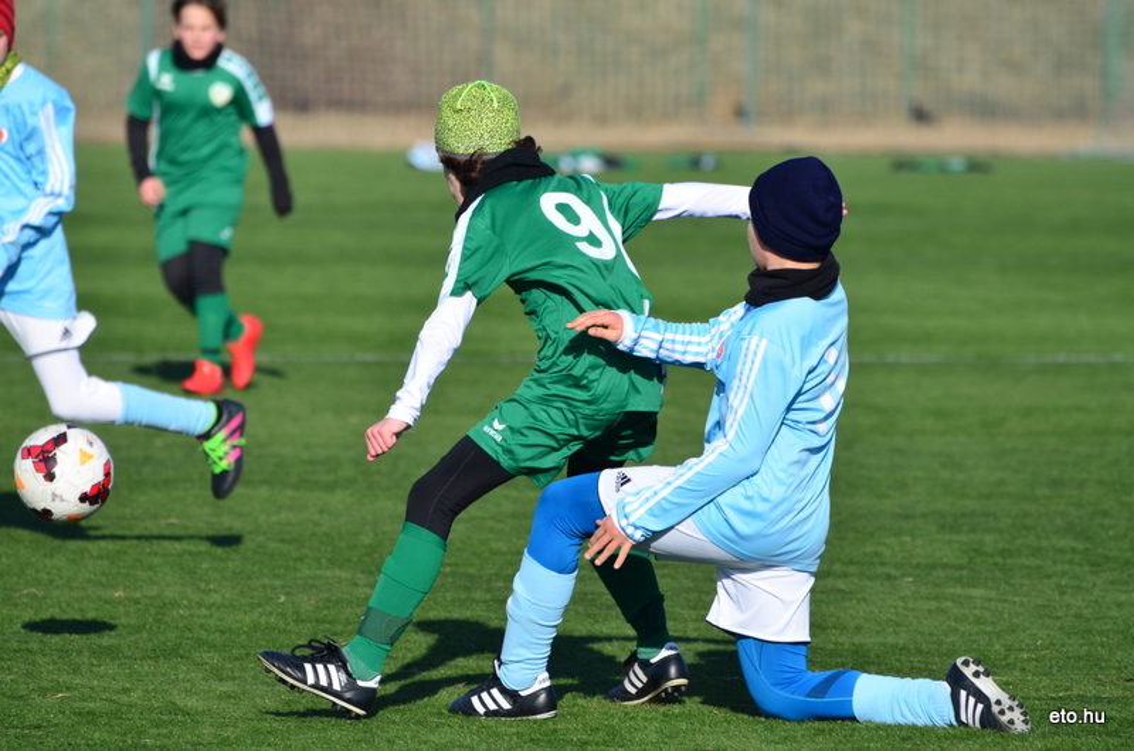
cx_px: 567
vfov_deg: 3.7
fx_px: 11789
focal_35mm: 375
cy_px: 376
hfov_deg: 5.5
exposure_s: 1/2500
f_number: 6.3
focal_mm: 250
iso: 500
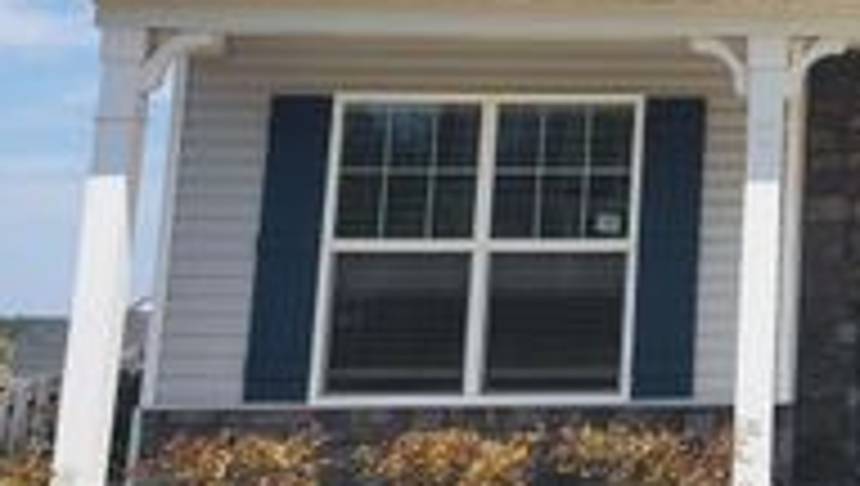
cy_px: -47
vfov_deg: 15.9
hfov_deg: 25.2
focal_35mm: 74
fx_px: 1690
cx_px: 1081
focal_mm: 4.3
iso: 50
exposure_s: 1/2032
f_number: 2.4
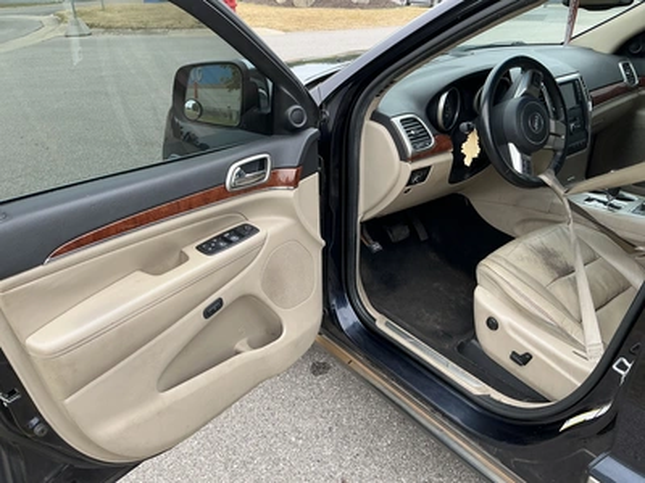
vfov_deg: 49.7
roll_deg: +0.0
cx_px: 322
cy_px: 242
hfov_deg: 63.4
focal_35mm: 28
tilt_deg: -25.6
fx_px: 522
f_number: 1.8
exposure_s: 1/242
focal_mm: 3
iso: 20
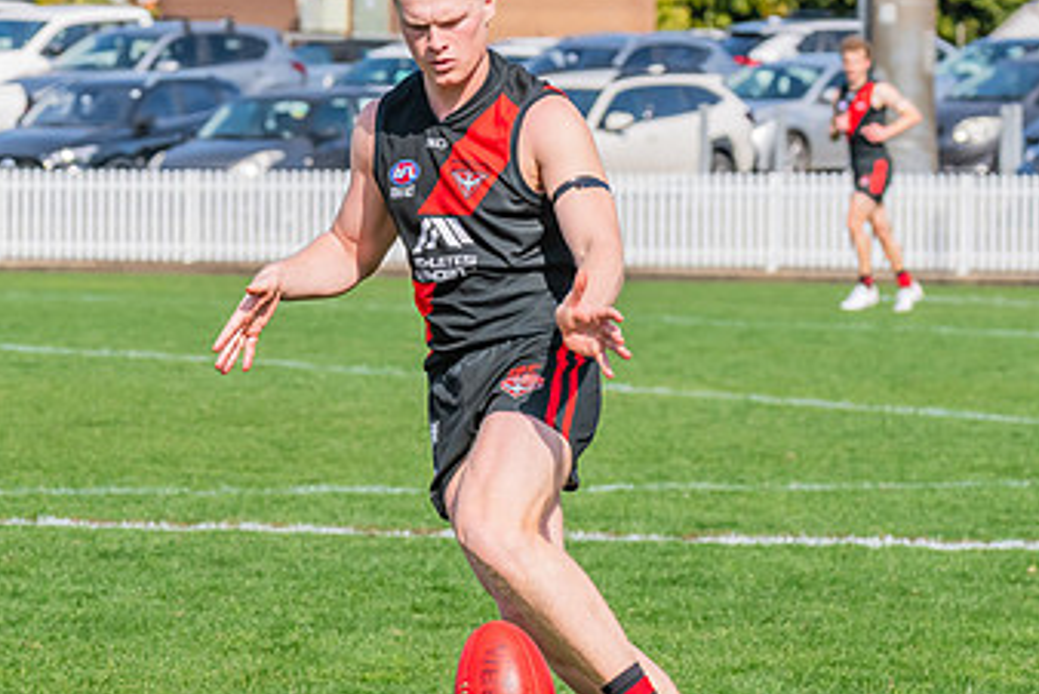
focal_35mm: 339
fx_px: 9792
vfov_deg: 4.1
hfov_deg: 6.1
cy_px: 379
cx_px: 443
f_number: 10
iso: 800
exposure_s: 1/1250
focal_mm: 195
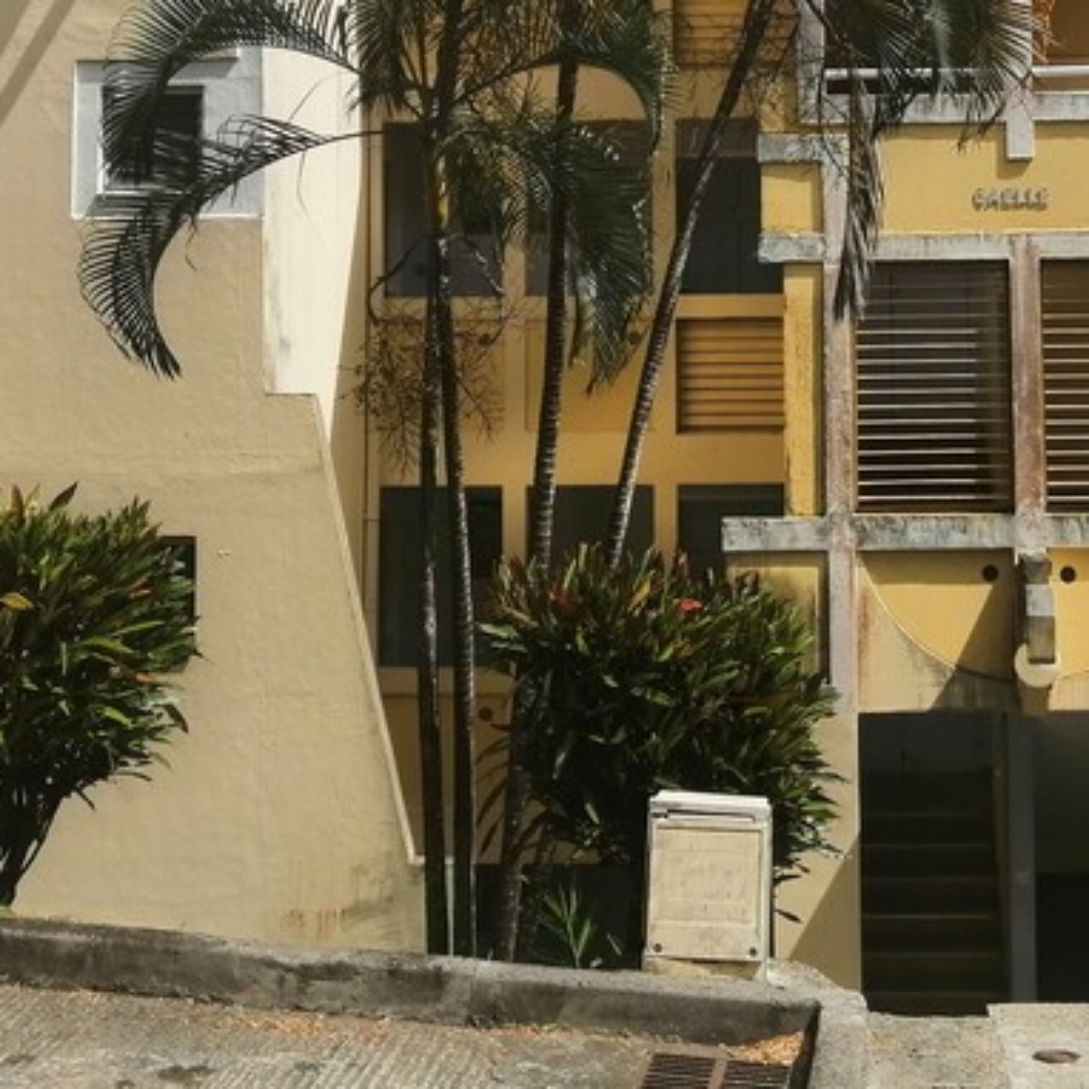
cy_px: 157
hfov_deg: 26.7
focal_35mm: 64
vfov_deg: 26.2
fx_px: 2278
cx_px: 758
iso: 50
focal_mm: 3.88
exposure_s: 1/1675
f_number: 1.8
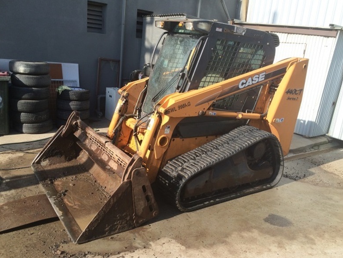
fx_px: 307
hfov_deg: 58.3
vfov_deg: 45.5
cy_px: 132
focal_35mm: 31
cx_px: 168
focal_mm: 4.12
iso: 32
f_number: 2.2
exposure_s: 1/805
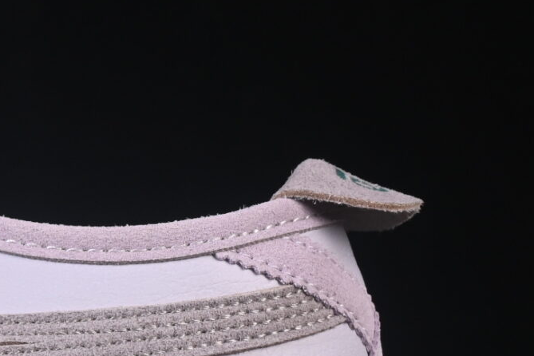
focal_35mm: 287
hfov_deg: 7.1
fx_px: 4257
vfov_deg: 4.8
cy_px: 199
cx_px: -263
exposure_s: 1/80
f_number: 8
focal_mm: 50
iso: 160
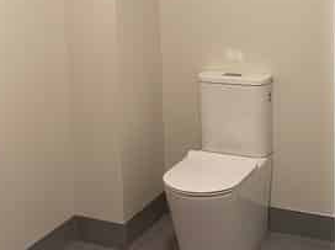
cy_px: 31
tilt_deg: -8.0
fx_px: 609
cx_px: 193
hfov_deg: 30.7
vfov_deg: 22.7
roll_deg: +2.0
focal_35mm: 63
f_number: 1.8
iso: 80
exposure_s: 1/50
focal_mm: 4.25
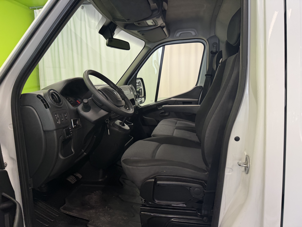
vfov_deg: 56.8
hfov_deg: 71.6
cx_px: 151
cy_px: 114
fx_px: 209
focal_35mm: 24
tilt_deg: -7.1
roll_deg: +2.1
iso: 64
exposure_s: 1/100
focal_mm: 6.76
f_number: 1.78
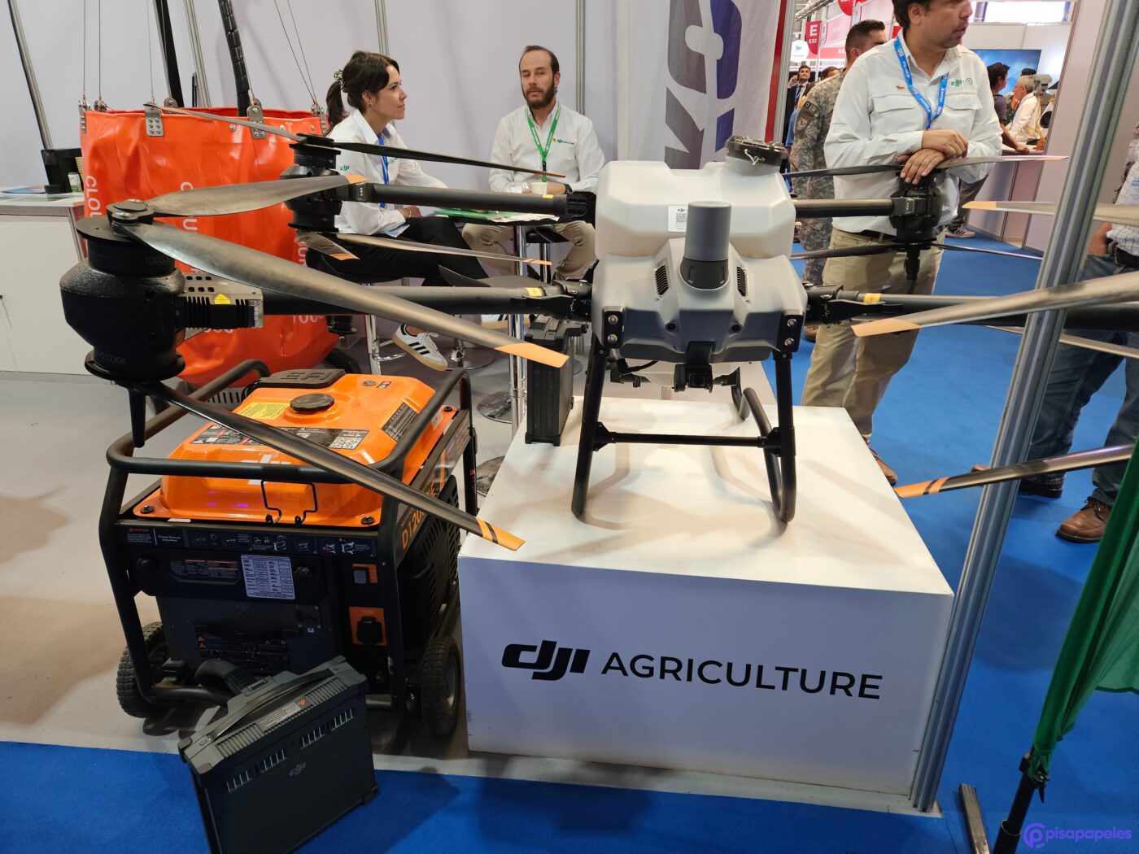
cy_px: 427
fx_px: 757
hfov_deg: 73.9
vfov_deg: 58.9
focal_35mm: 23
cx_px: 570
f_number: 1.8
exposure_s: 1/100
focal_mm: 5.4
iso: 320
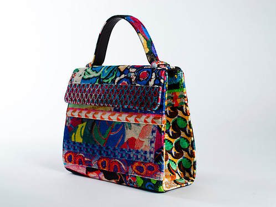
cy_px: 106
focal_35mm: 56
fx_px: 447
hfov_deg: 34.3
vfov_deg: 26.1
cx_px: 139
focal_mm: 50
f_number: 7.1
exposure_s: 1/200
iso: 200
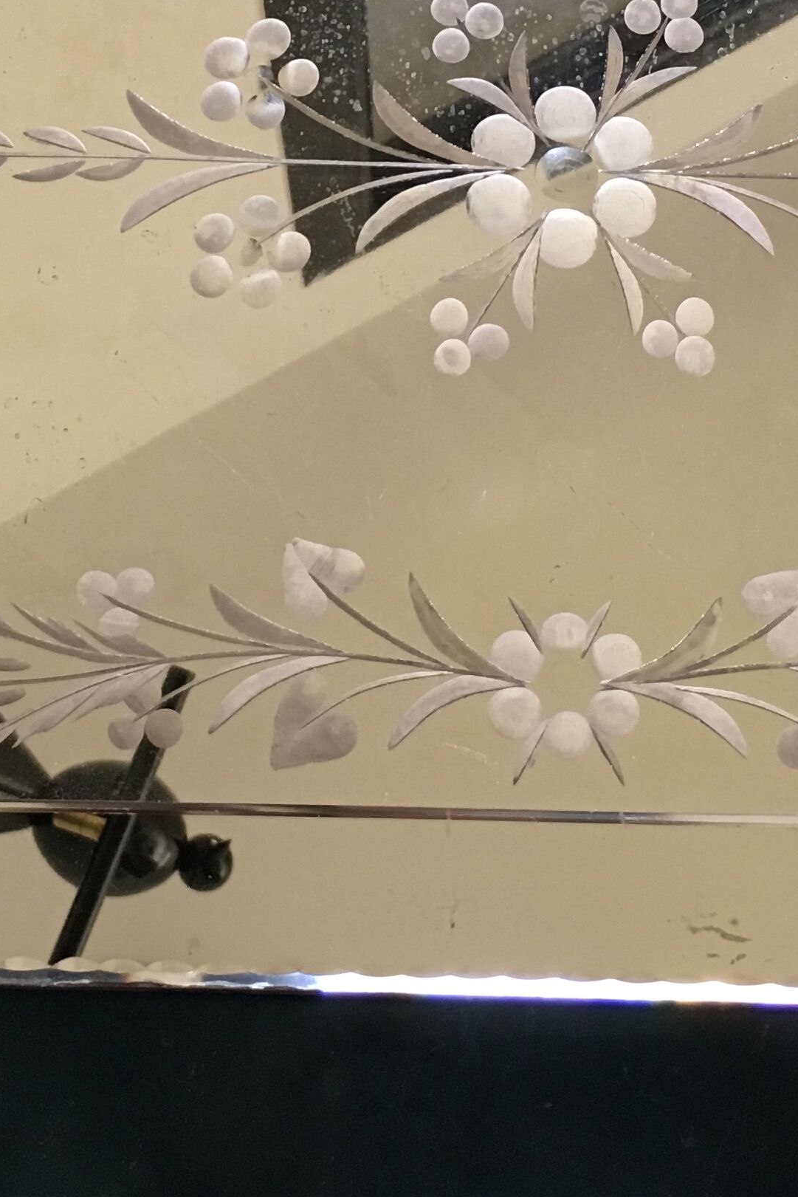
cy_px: 224
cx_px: 422
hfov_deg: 18.2
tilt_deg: -72.1
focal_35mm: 75
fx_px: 2493
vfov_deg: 26.4
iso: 160
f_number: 2.2
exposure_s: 1/33
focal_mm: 4.15
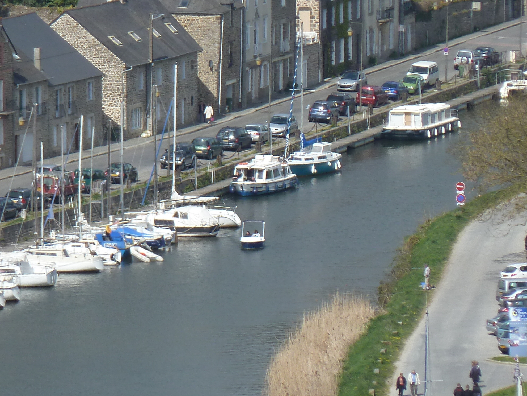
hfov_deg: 3.3
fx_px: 9212
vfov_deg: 2.5
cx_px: 174
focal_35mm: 605
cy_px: 167
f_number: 4.9
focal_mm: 49.2
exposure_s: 1/400
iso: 80
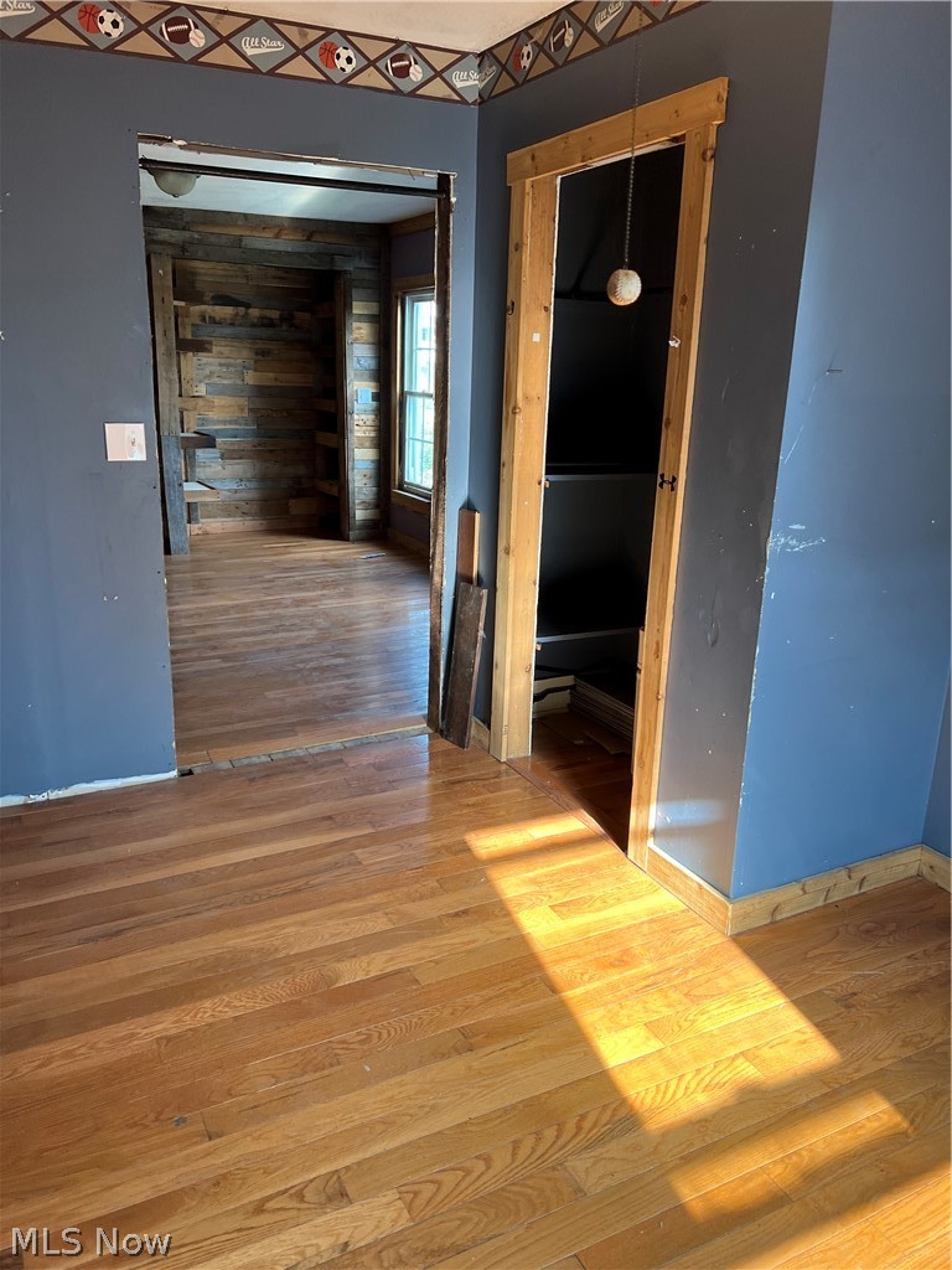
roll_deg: -2.2
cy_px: 635
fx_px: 953
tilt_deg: -15.6
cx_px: 476
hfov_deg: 53.1
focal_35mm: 26
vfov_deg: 67.3
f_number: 1.5
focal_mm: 5.7
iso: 100
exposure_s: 1/121
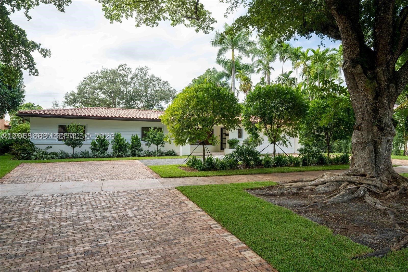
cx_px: 204
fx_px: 261
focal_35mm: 23
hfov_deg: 76.1
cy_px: 136
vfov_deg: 55.1
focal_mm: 23
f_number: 6.3
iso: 400
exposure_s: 1/1000
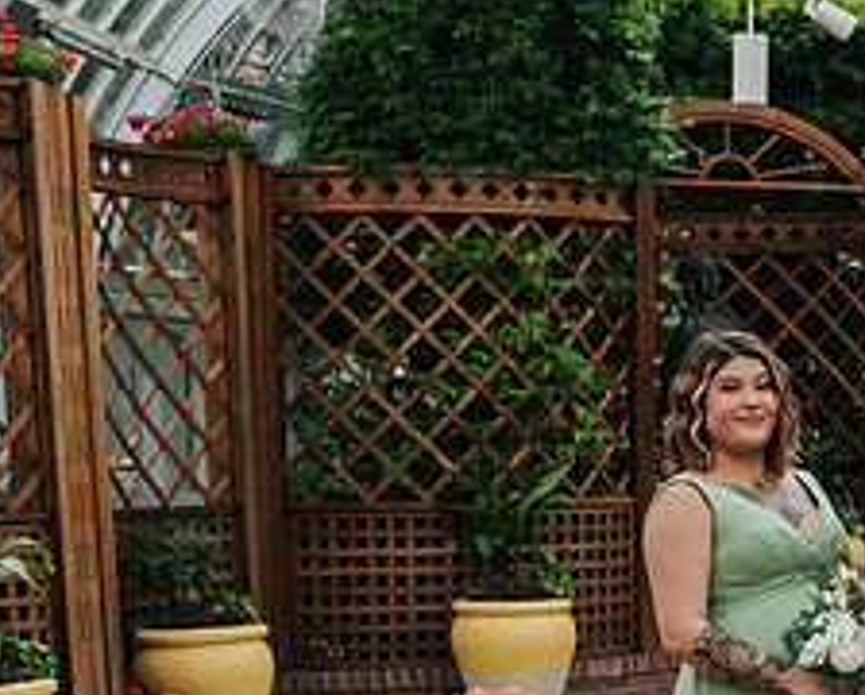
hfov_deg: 17.7
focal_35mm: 101
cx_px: 1125
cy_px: 703
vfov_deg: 15.0
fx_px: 2590
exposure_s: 1/1250
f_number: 3.5
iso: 450
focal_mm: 35
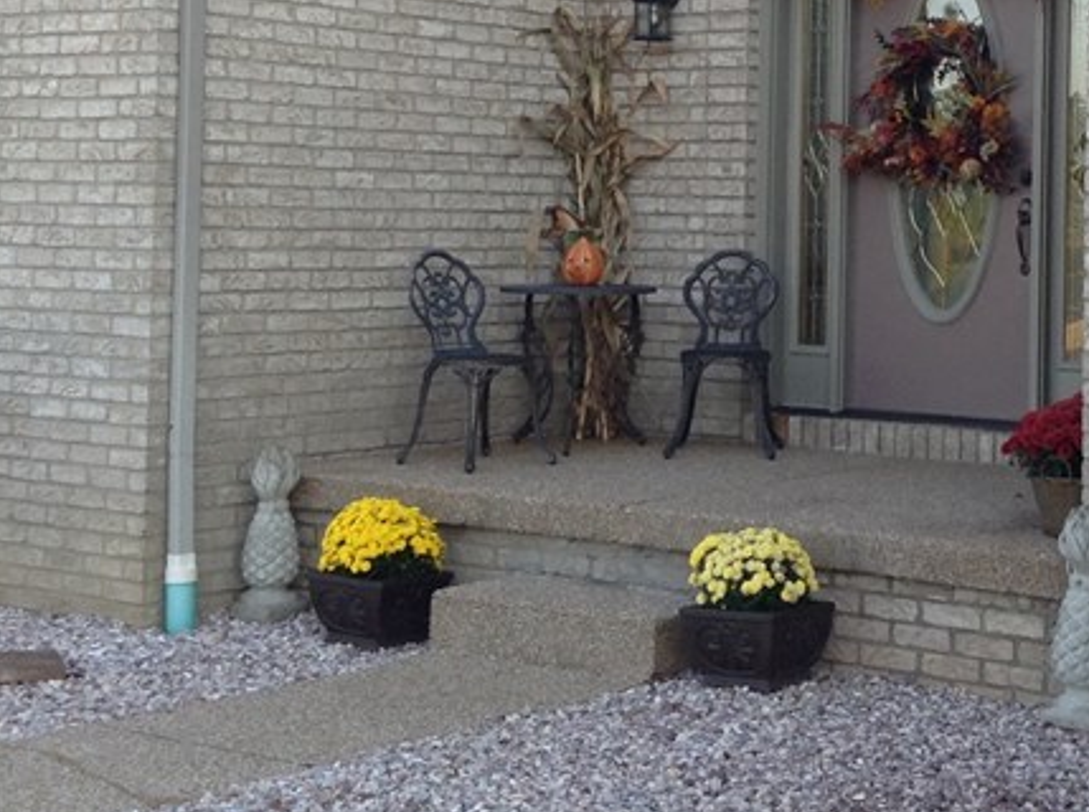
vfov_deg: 18.4
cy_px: 152
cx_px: 792
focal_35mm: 79
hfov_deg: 24.5
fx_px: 2480
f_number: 2.4
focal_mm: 3.3
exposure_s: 1/120
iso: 32
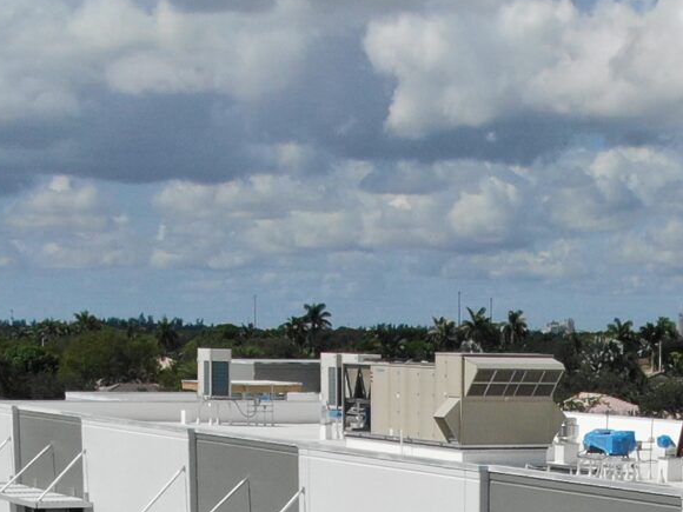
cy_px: 910
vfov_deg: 12.7
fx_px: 2091
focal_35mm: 106
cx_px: 609
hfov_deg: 18.3
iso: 100
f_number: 2.8
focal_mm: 4.39
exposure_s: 1/2500
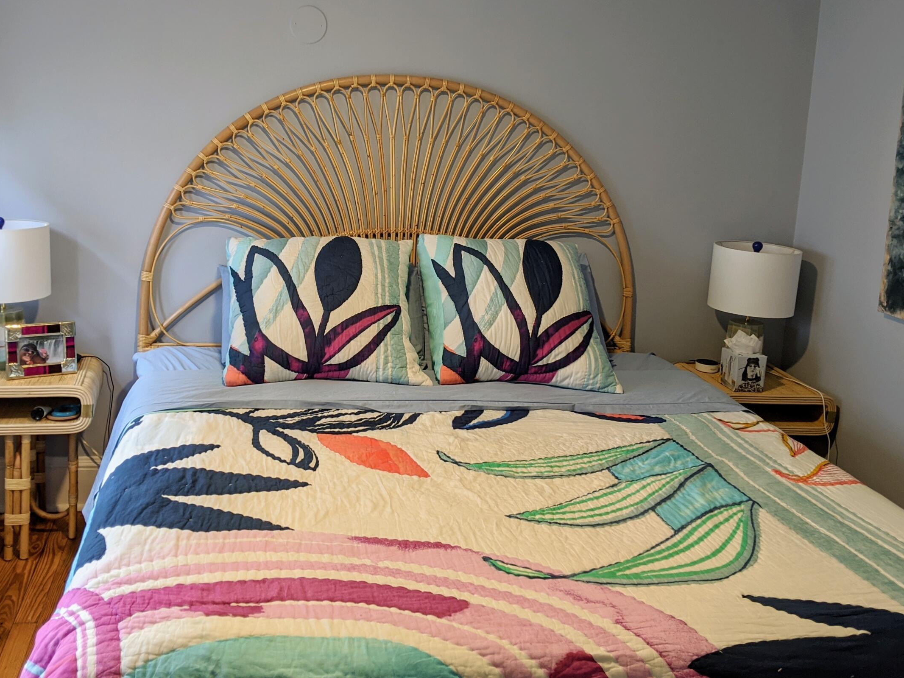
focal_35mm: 38
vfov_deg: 37.4
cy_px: 244
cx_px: 400
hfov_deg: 48.9
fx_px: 992
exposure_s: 1/30
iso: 55
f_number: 1.8
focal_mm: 4.44
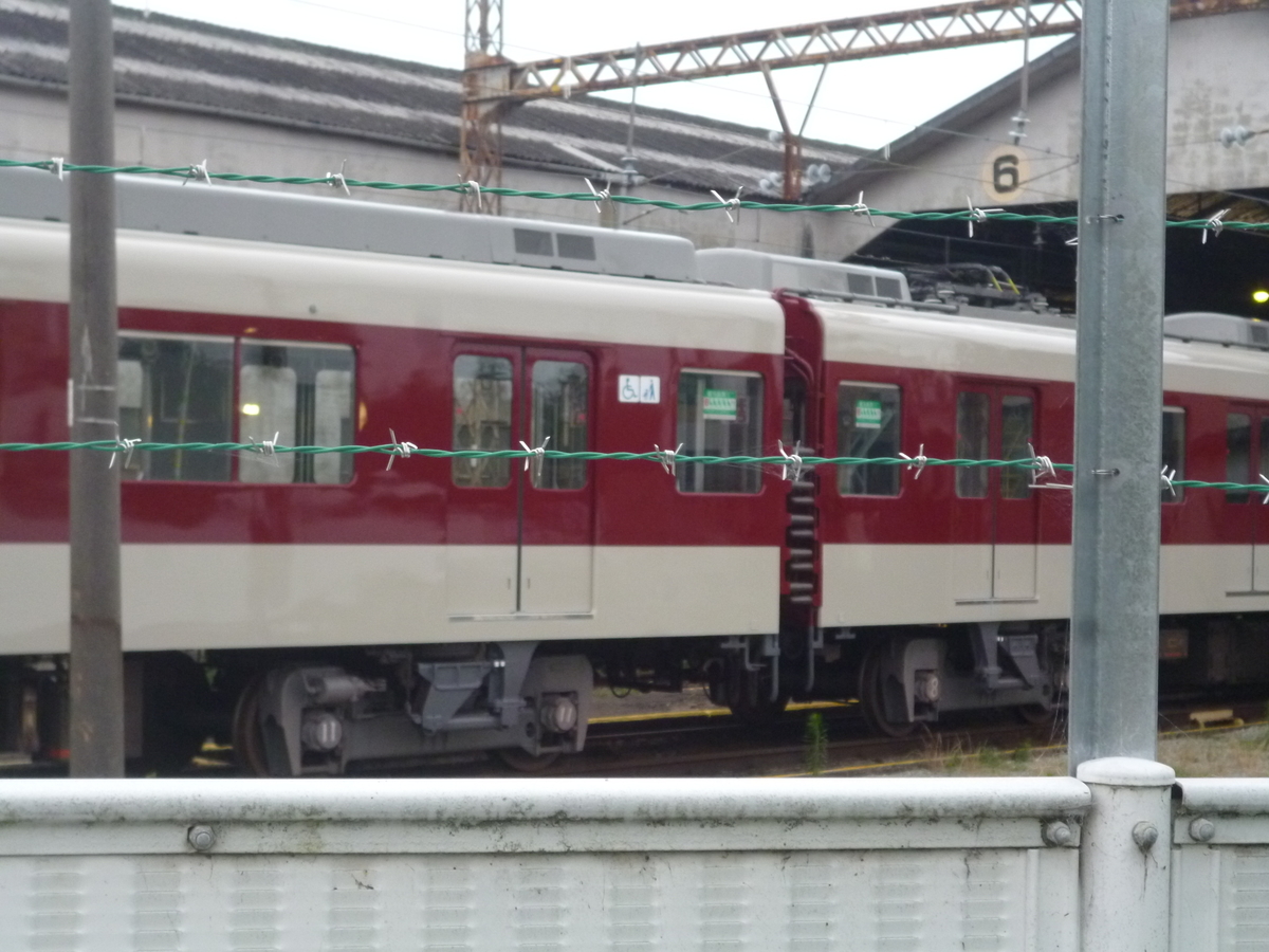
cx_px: 634
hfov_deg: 27.8
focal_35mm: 70
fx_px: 2566
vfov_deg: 21.0
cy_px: 476
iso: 400
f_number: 5
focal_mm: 12.5
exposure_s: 1/30
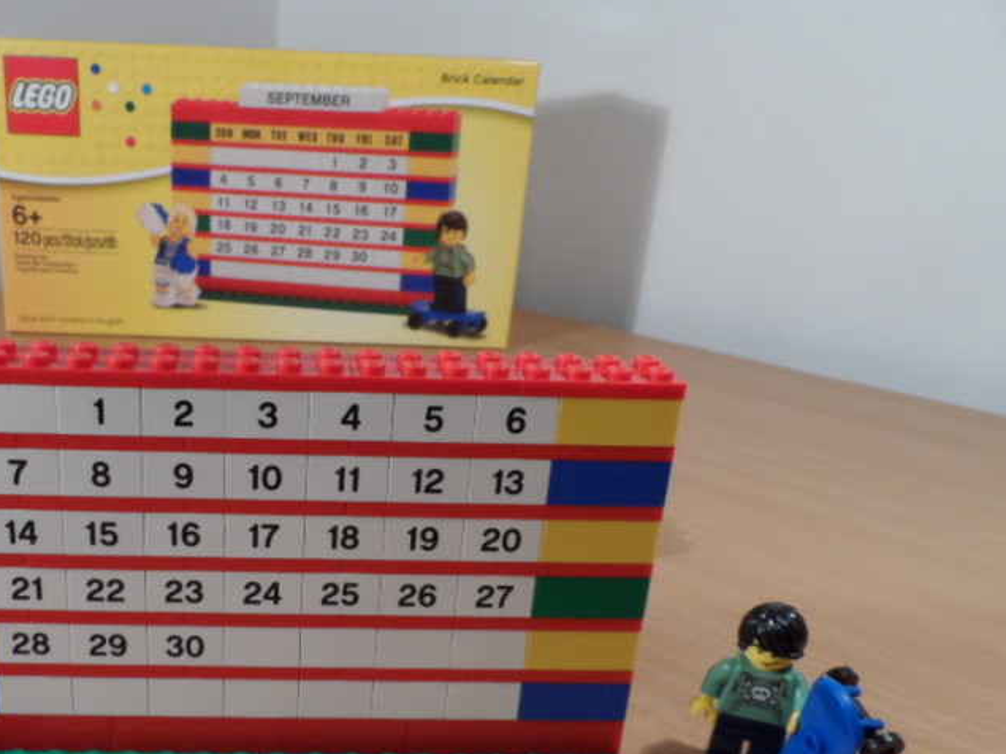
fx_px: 988
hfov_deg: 52.4
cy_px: 509
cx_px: 299
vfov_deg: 41.2
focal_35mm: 34
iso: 200
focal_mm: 4
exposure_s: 1/30
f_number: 3.2
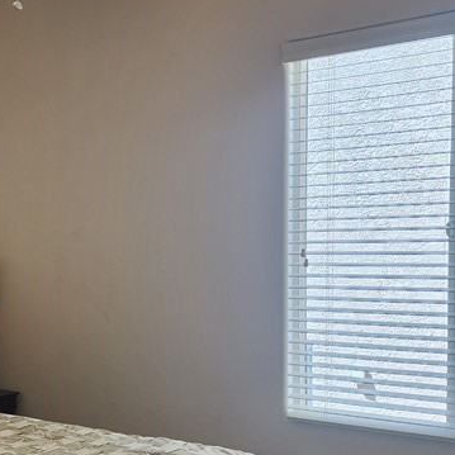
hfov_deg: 28.1
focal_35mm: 58
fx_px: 863
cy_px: 293
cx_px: 24
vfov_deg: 29.4
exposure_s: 1/120
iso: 50
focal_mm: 6.4
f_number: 1.8
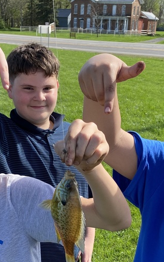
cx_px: 74
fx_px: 400
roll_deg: -1.6
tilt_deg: -24.8
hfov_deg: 23.1
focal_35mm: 56
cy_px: 194
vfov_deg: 35.5
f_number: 1.8
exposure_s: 1/912
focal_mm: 4.25
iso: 32
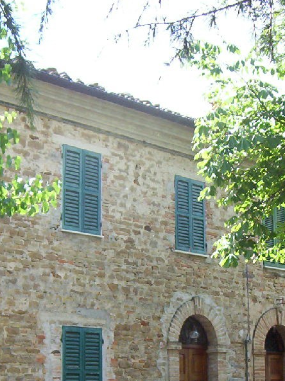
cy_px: 284
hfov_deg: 20.4
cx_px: 169
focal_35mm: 72
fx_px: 790
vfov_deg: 26.7
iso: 100
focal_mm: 5.54
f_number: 2.76
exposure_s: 1/431
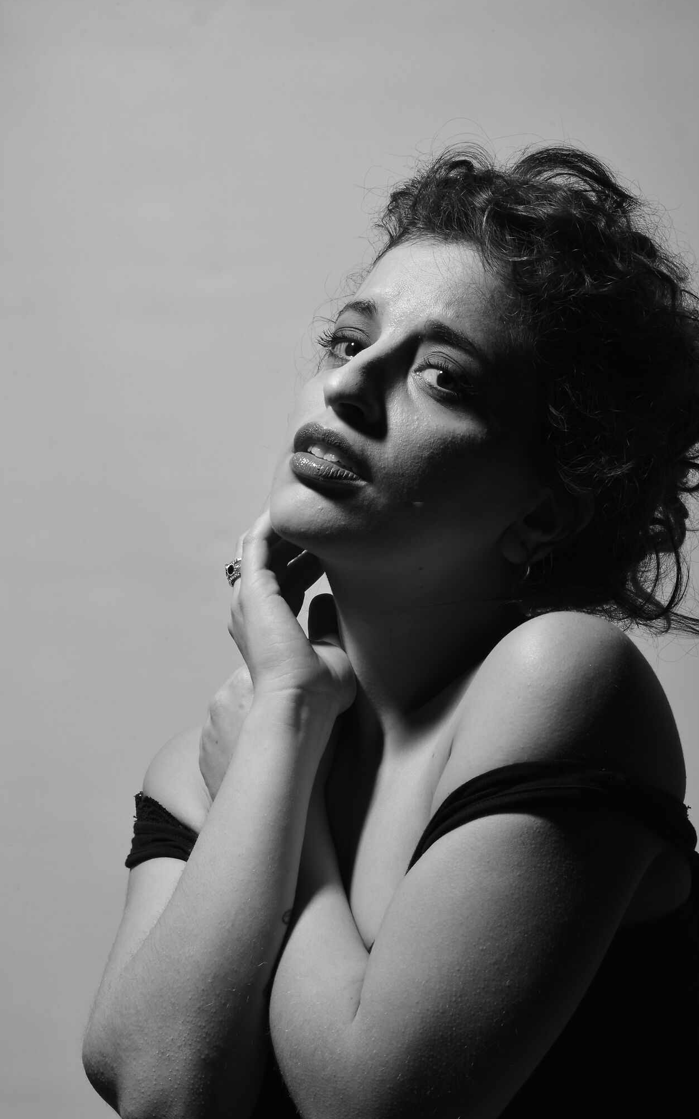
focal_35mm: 104
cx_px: 438
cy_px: 655
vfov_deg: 20.0
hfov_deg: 12.6
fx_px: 3170
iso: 100
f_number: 16
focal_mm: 85
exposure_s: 1/125
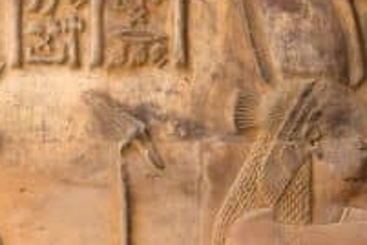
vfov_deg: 4.7
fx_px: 2956
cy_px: 394
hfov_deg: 7.1
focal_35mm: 290
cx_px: 137
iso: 400
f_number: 9
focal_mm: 38
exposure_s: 1/125
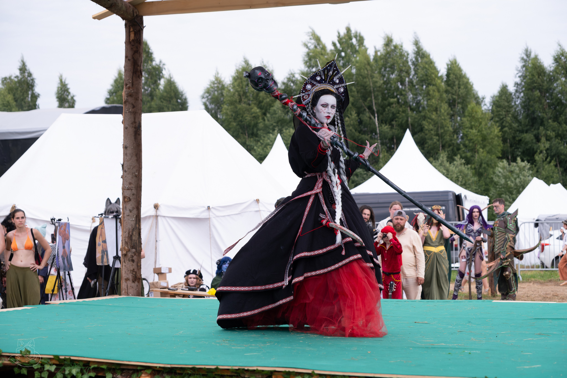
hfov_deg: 31.4
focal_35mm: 64
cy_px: 189
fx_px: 1008
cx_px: 284
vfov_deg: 21.2
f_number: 3.2
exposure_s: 1/1600
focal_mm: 42.7
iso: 320
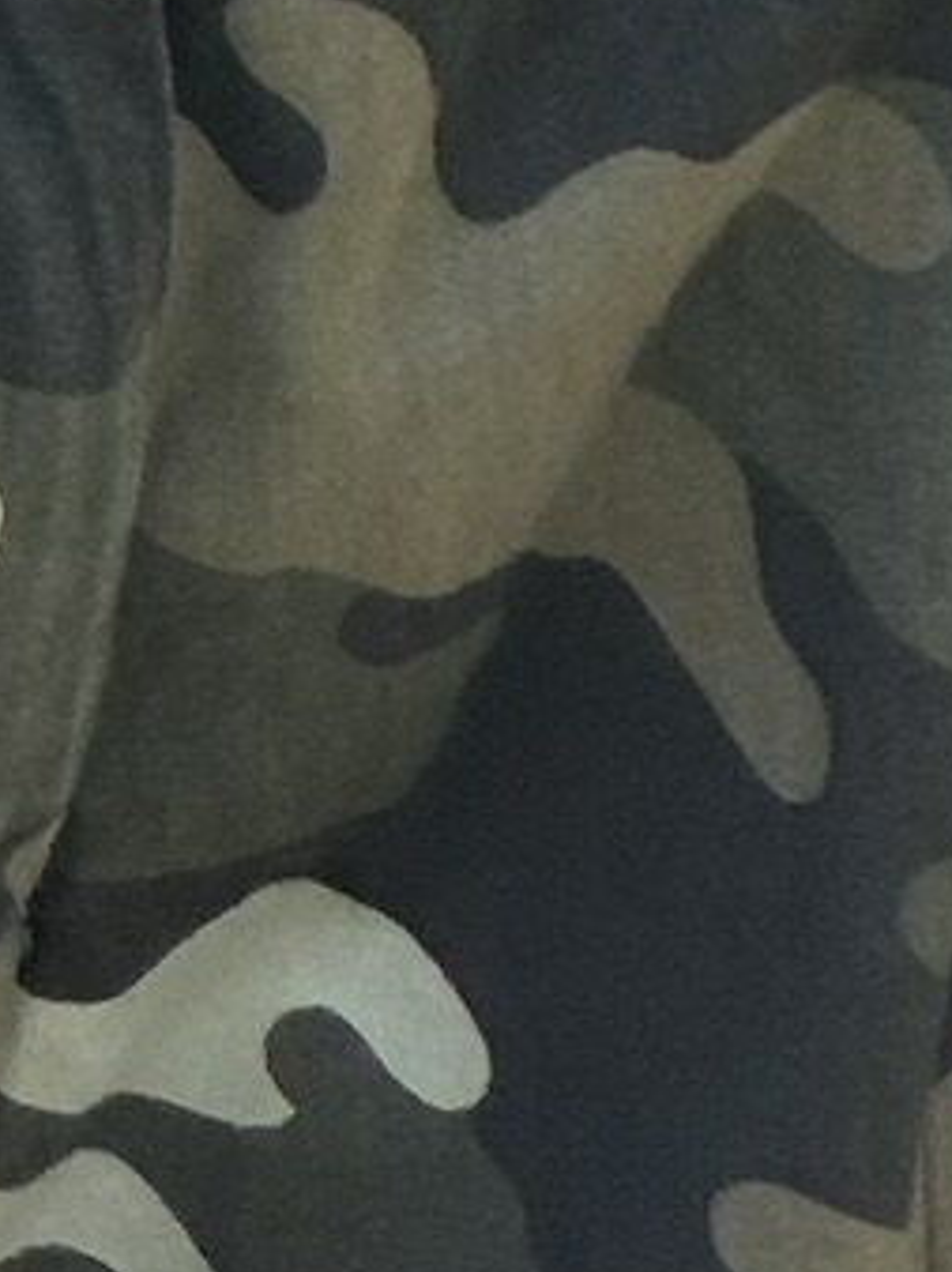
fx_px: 6682
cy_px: -2378
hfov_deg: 8.1
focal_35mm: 182
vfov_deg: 9.1
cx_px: -260
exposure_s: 1/207
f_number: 1.9
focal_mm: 2.71
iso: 50
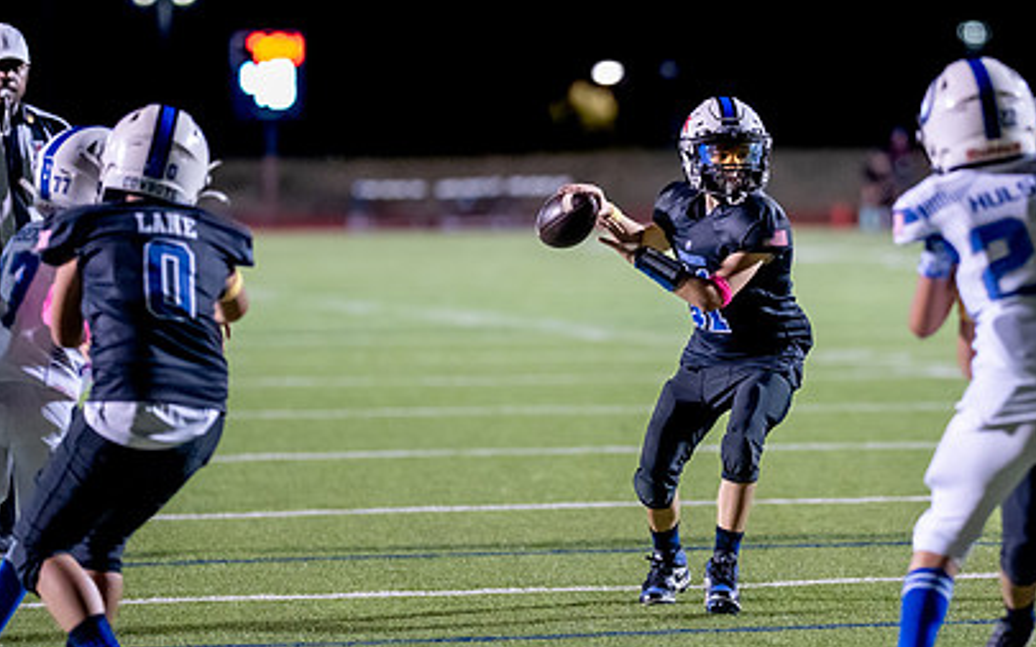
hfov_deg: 8.4
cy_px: 240
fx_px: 7086
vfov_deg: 5.2
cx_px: 786
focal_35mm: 251
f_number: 1.8
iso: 3200
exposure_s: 1/1000
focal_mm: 135
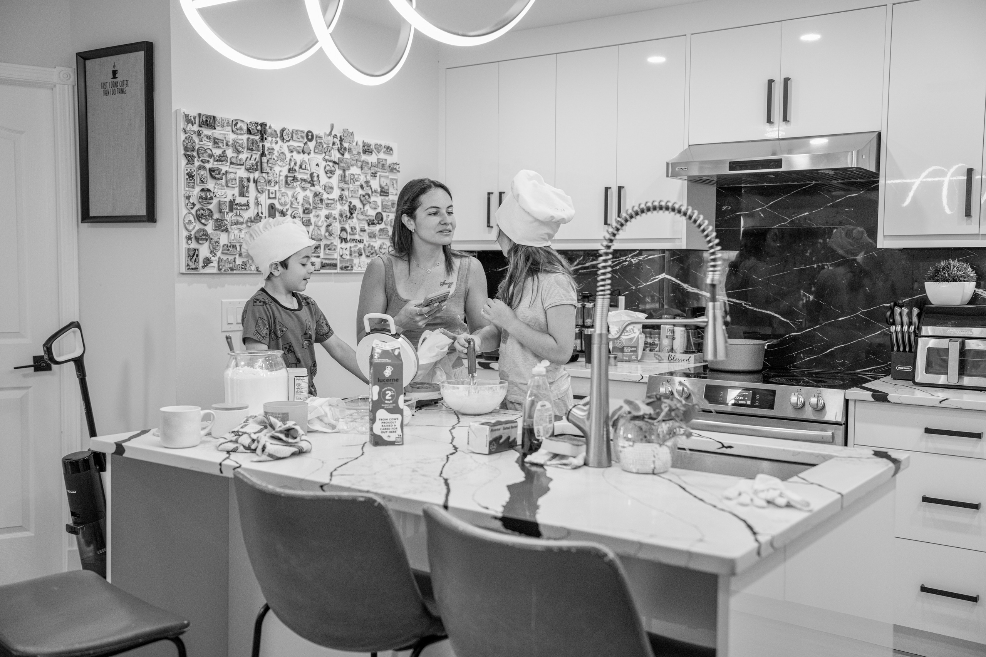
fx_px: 959
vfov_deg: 37.9
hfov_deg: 54.4
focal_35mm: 35
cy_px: 328
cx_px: 493
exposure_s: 1/125
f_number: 2.8
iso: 1250
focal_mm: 35
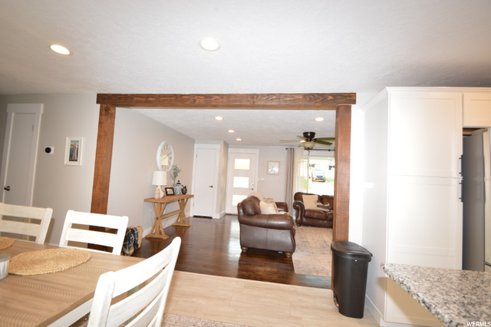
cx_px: 246
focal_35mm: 15
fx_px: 204
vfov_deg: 77.3
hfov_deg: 100.4
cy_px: 164
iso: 400
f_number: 4
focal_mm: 10
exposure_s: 1/60
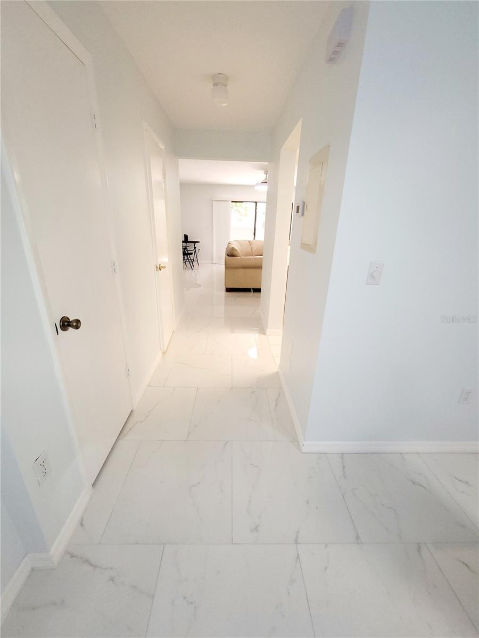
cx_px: 240
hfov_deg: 89.9
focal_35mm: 13
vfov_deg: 106.2
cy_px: 319
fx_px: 240
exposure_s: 1/60.2
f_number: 2.2
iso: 200
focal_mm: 2.2
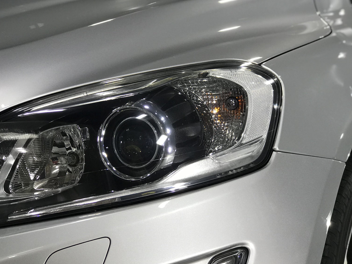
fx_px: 773
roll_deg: +3.0
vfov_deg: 19.4
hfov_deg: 25.7
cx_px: 168
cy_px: 146
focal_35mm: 76
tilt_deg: -2.4
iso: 40
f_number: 2.8
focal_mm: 6.6
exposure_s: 1/60
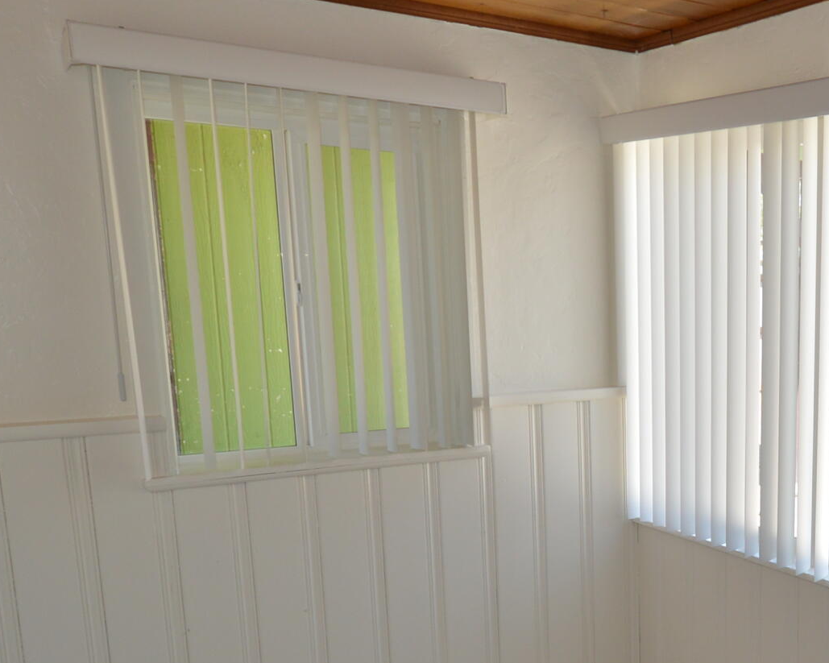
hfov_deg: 39.6
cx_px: 825
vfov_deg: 35.9
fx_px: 1006
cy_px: 466
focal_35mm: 41
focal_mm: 10
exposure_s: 1/125
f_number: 4
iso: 250
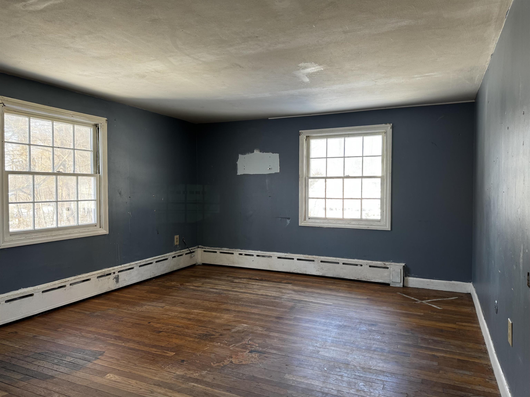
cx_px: 265
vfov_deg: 56.8
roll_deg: -0.7
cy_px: 198
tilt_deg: -2.8
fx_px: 367
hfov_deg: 71.6
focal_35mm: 24
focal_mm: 6.76
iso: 100
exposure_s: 1/121
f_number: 1.78
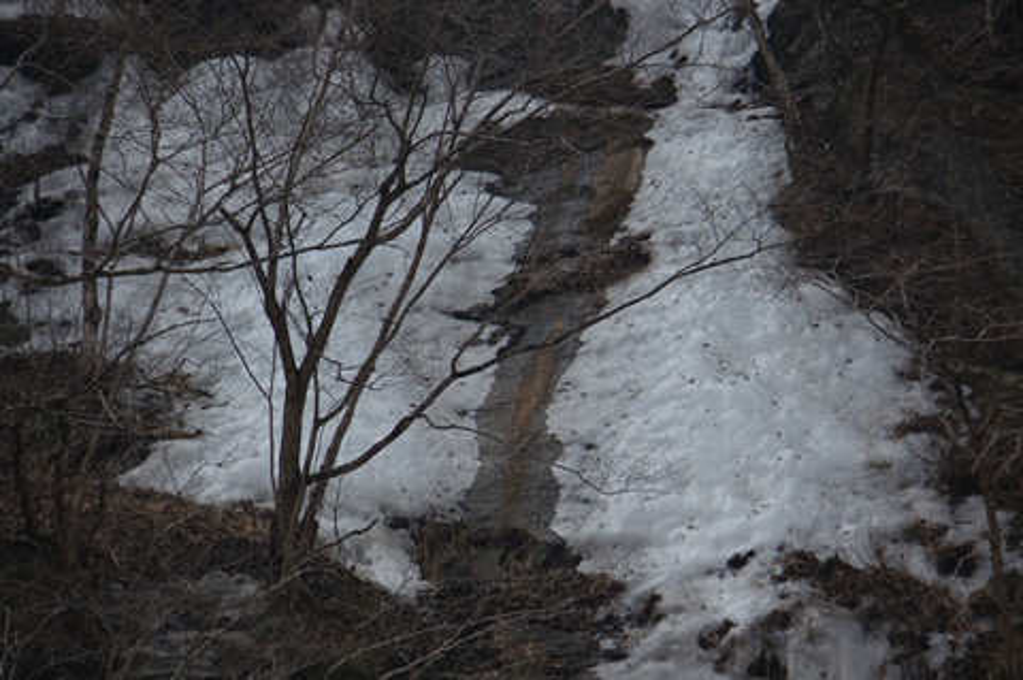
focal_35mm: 300
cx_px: 512
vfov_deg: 4.6
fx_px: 8516
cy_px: 340
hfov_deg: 6.9
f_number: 6.3
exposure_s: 1/320
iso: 160
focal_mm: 200
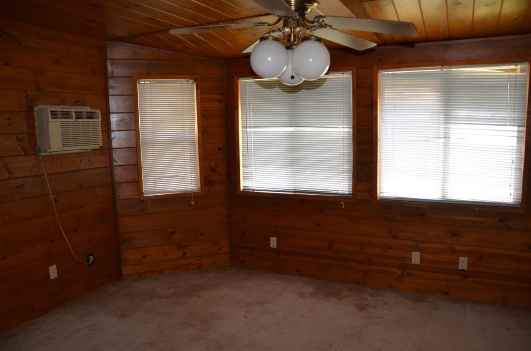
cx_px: 266
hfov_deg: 67.5
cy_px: 176
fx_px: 397
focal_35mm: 27
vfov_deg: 47.7
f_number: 3.5
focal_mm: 18
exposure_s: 1/100
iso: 400
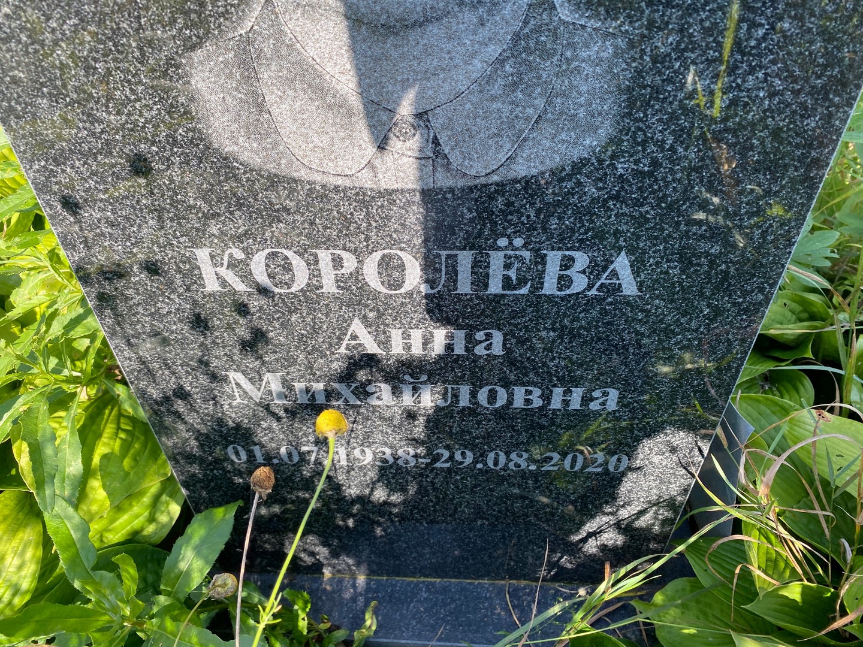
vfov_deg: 53.1
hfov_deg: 67.3
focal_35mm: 26
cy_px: 324
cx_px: 432
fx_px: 648
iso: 32
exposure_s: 1/414
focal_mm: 4.25
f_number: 1.8
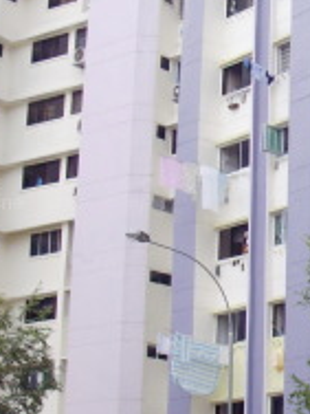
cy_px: 205
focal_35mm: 108
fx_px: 1290
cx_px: 501
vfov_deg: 18.2
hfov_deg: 12.8
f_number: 5.6
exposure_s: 1/80
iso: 80
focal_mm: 6.2
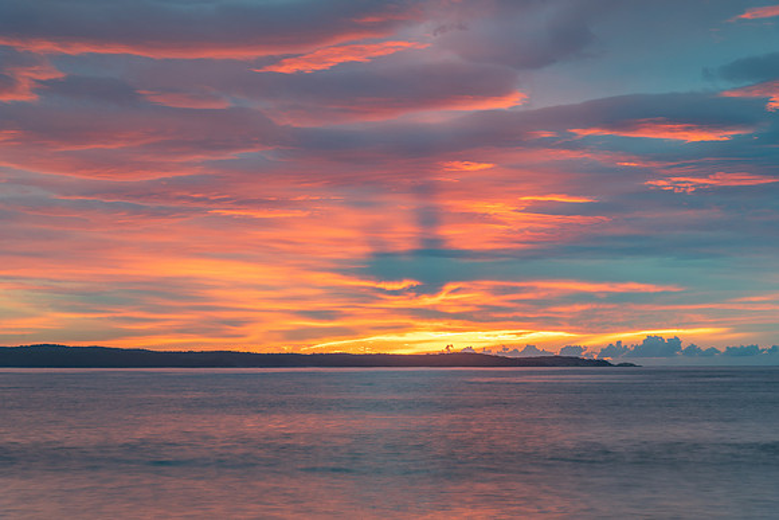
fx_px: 1425
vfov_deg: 20.7
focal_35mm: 66
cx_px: 390
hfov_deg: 30.6
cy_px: 260
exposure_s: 2
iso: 100
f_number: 9
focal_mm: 65
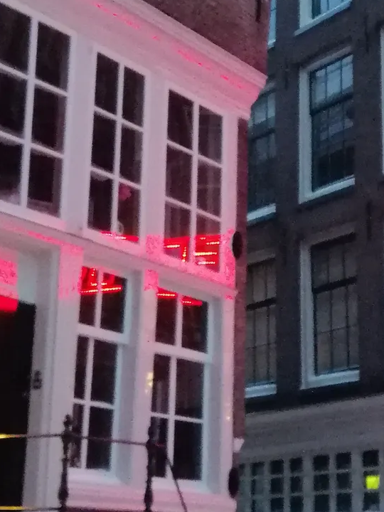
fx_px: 1420
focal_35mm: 96
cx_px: 272
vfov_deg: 20.3
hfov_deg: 15.4
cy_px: 144
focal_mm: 3.95
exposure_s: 1/25
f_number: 1.8
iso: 640
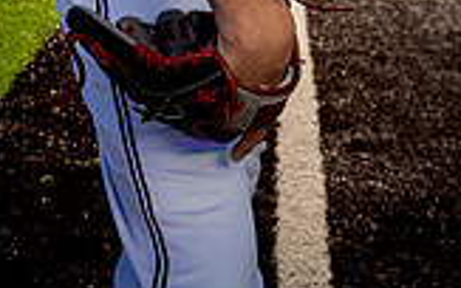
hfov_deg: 17.7
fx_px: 1483
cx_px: 209
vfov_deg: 10.1
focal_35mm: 118
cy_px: -325
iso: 250
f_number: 7.1
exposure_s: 1/250
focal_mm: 42
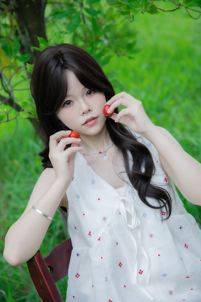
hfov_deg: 19.5
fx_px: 586
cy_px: 151
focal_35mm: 70
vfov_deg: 28.8
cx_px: 100
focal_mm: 70
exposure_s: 1/125
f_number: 3.2
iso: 200
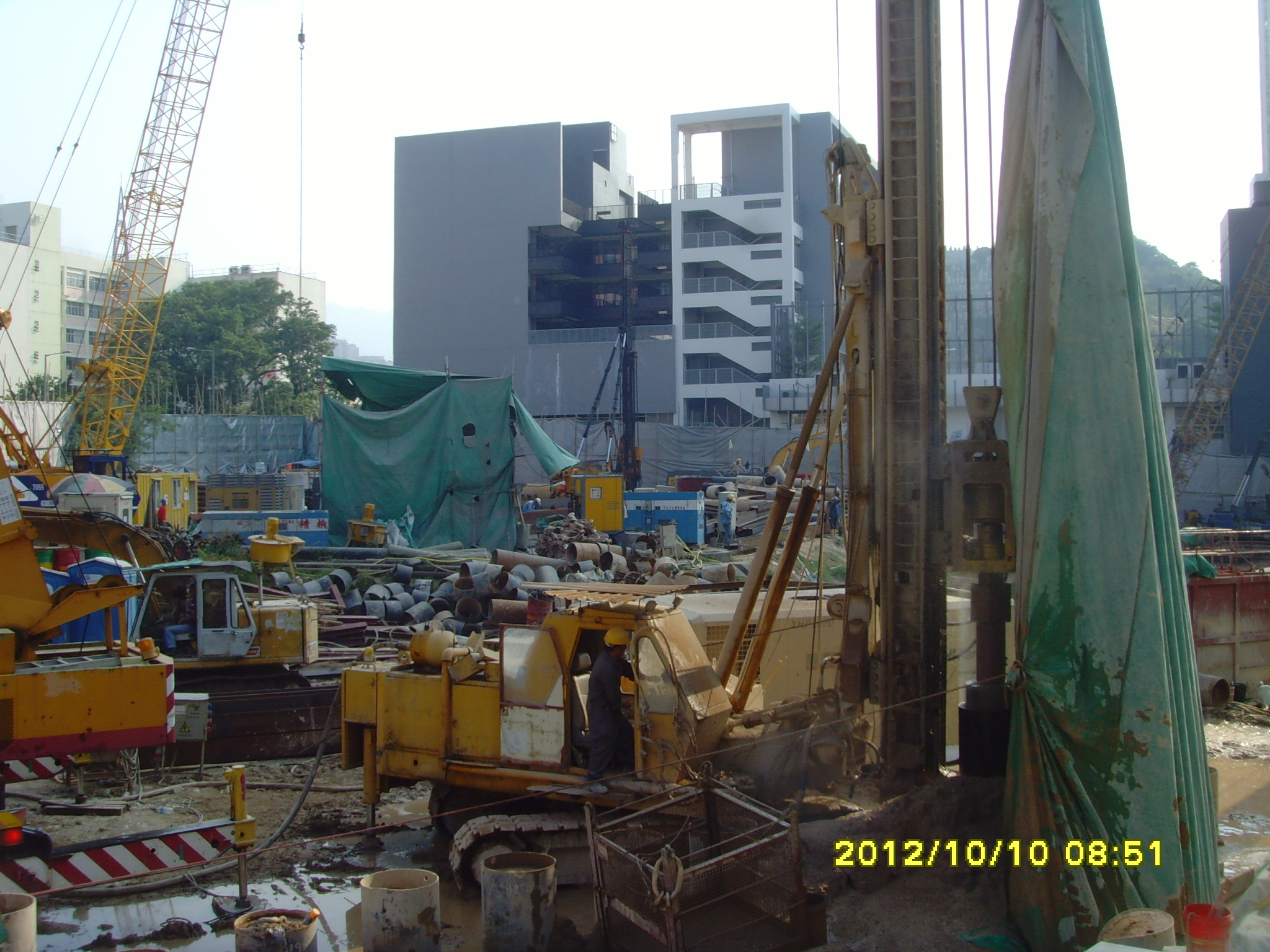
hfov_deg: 47.9
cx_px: 635
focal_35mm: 39
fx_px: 1431
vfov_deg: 36.8
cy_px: 476
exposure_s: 1/180
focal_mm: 6.6
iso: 80
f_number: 6.3
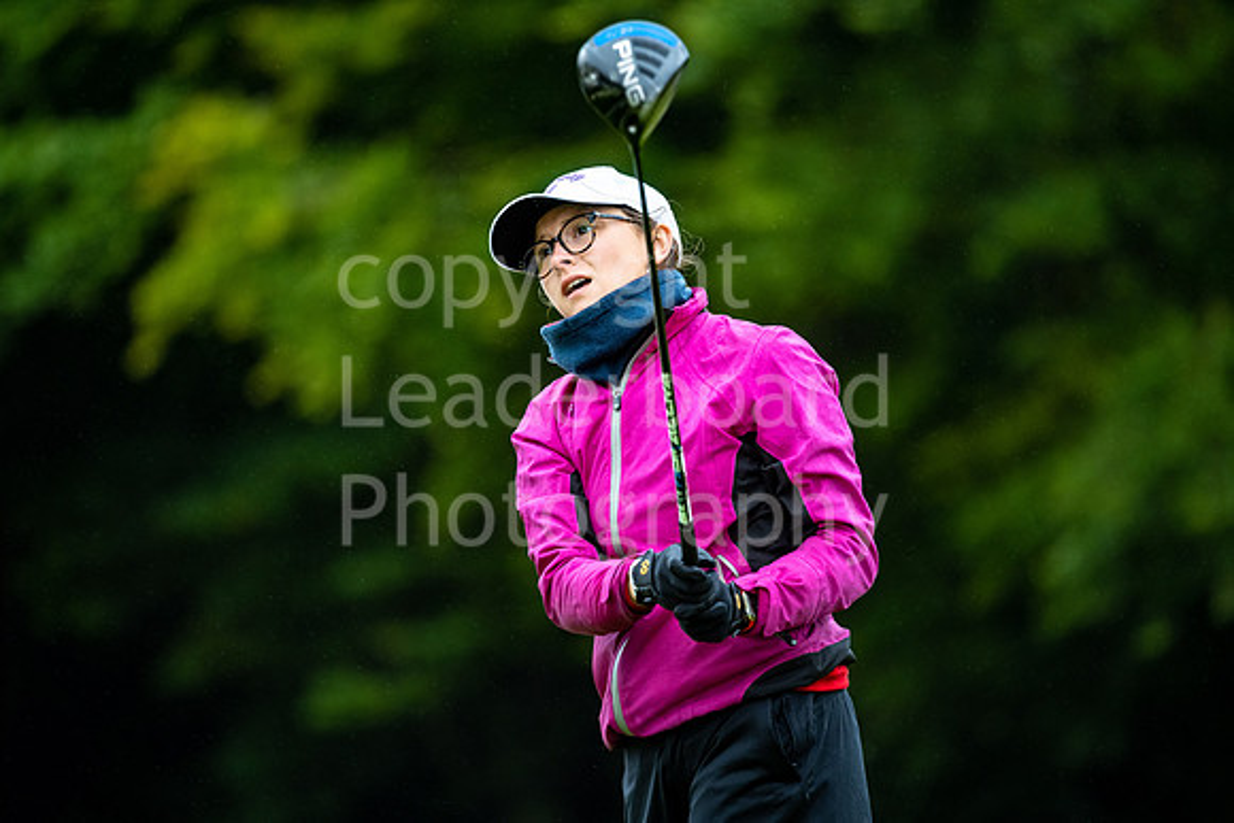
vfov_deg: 4.5
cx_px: 599
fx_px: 10586
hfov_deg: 6.7
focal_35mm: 309
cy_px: 424
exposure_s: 1/500
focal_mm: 300
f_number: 4
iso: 640
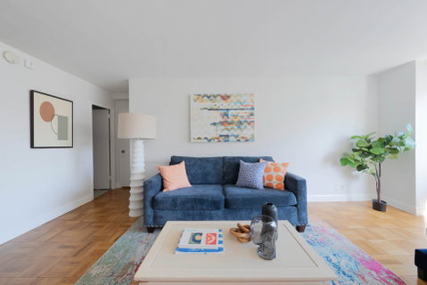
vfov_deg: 90.1
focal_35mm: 12
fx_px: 142
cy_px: 142
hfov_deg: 112.6
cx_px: 214
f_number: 7.1
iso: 100
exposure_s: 1.6
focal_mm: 12
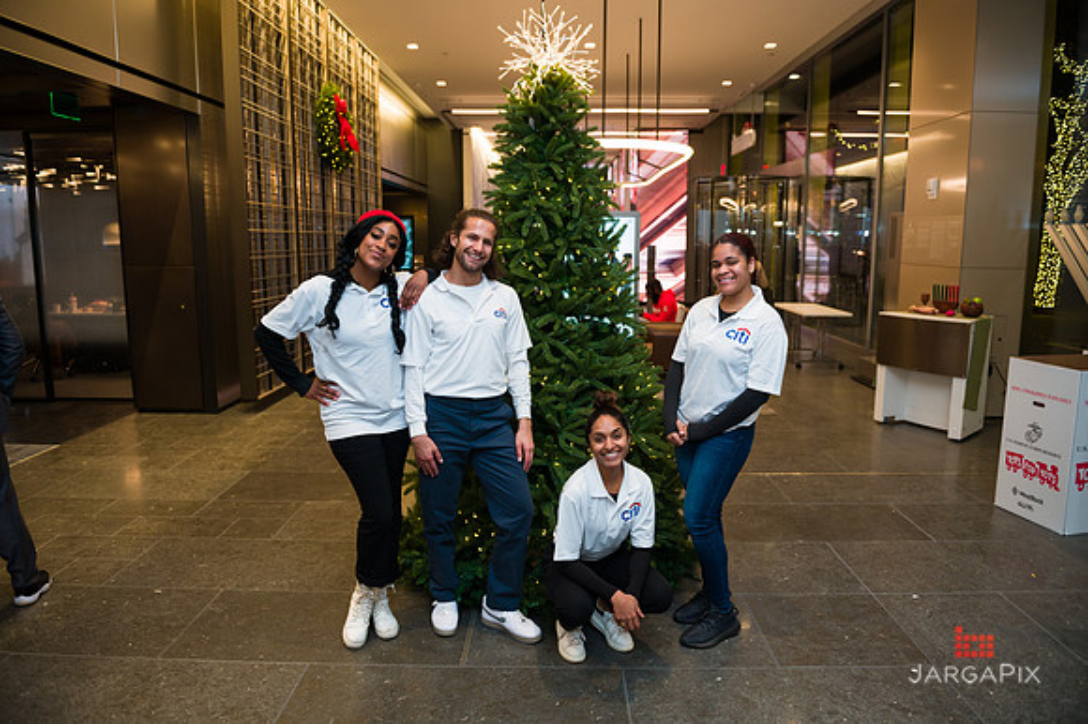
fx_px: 725
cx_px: 544
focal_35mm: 24
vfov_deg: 53.1
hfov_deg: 73.8
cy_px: 362
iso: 400
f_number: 4
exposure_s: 1/200
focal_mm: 24
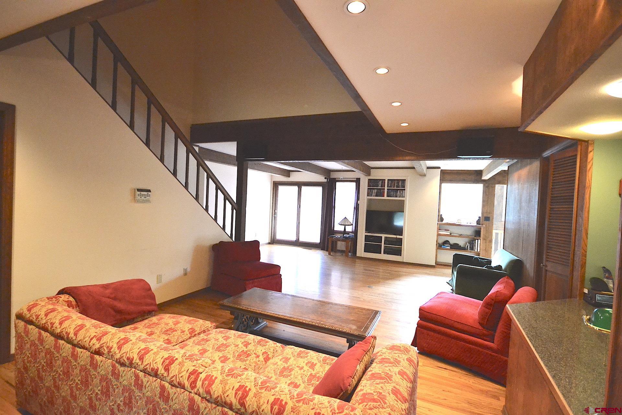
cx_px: 311
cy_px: 208
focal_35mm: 17
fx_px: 298
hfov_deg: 92.4
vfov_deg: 69.7
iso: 2500
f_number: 4.2
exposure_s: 1/60
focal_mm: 11.5
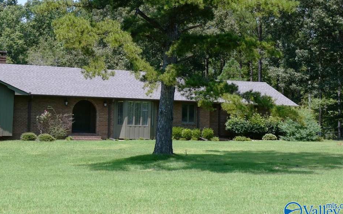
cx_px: 120
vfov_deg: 16.6
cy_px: 52
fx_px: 729
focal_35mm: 78
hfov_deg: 26.4
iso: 80
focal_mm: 9.6
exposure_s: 1/400
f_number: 4.1
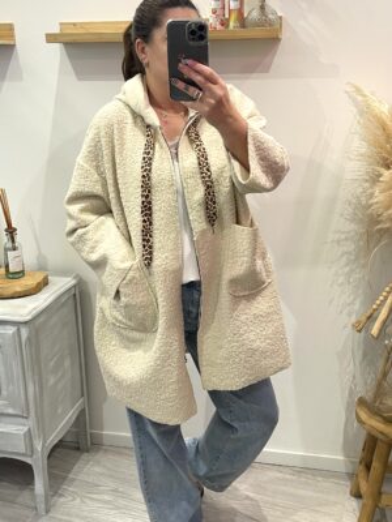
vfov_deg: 69.4
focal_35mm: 25
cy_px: 261
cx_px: 196
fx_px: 377
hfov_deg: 54.9
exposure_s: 1/50
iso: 80
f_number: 1.6
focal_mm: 5.1
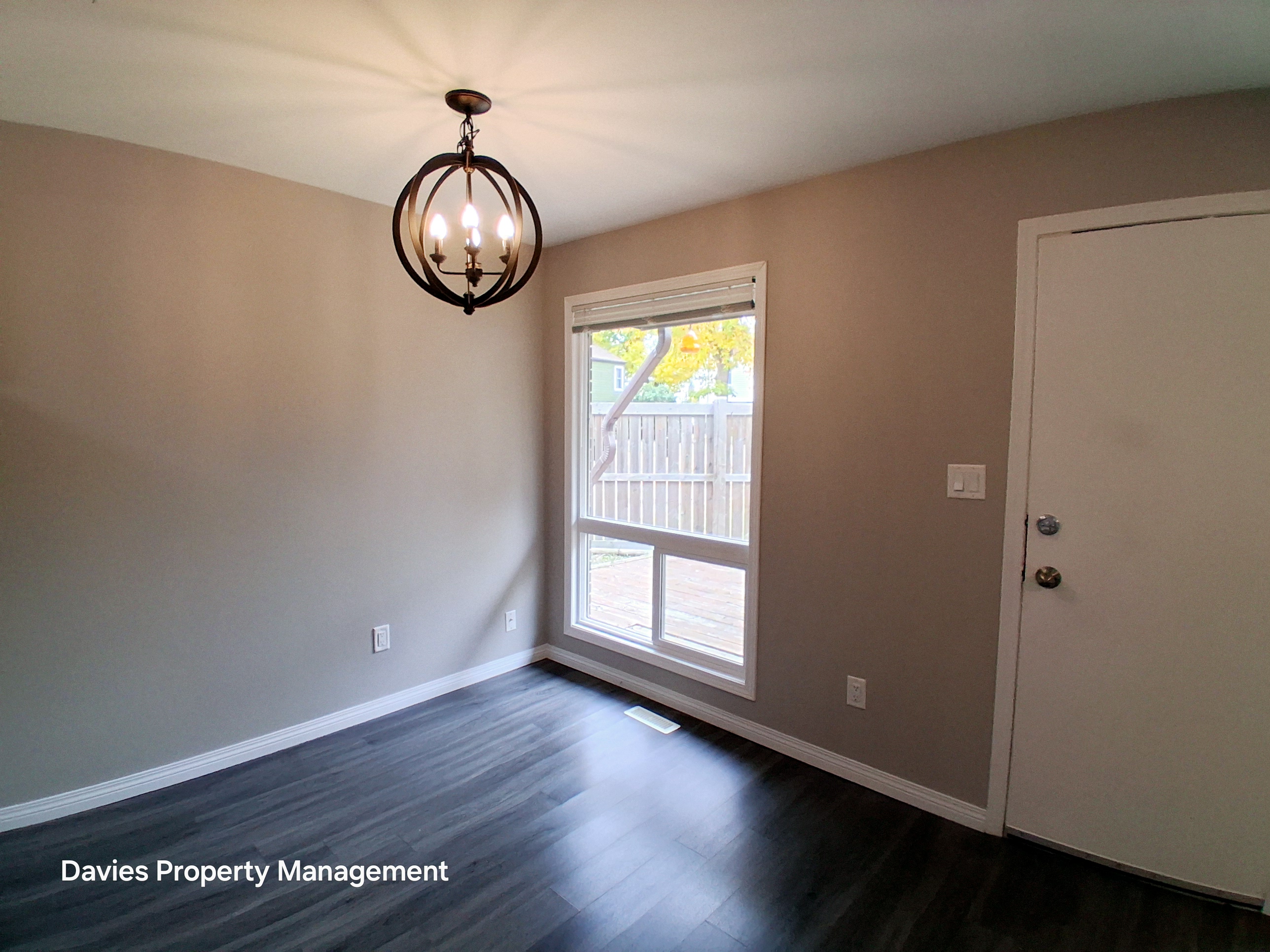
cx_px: 635
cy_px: 476
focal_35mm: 17
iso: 160
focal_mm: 1.4
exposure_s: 1/60
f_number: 2.2
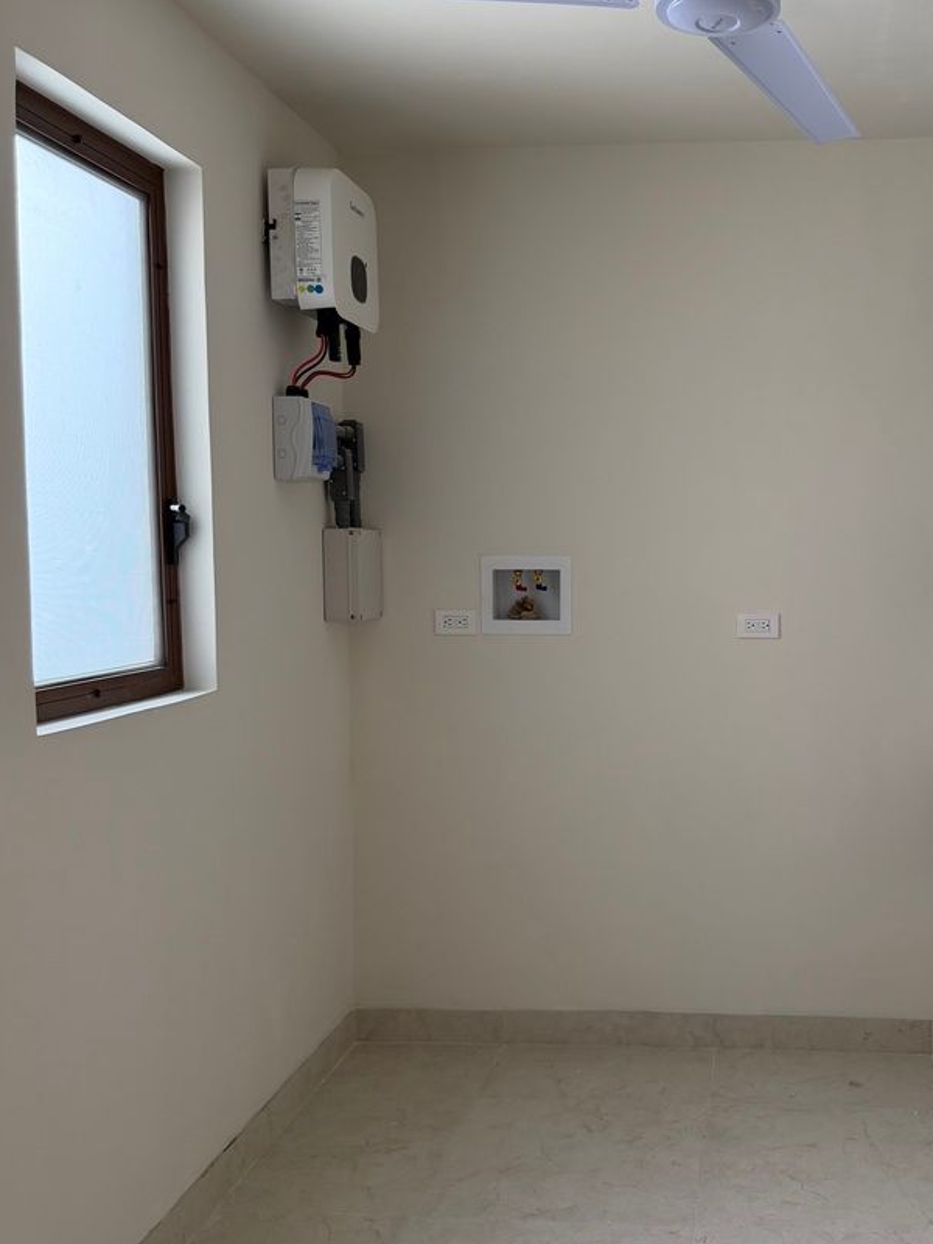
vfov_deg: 51.4
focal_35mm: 36
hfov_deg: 38.7
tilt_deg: -3.6
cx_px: 686
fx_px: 1294
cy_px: 633
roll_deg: +0.7
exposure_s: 1/212
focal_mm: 6.76
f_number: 1.78
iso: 160
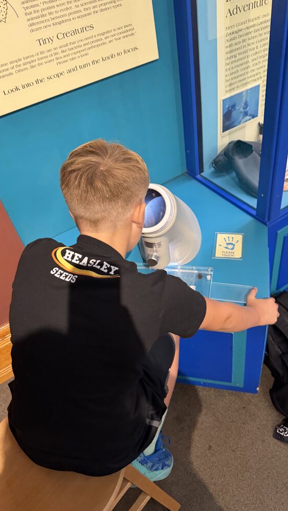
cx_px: 159
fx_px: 367
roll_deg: +9.5
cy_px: 248
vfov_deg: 69.8
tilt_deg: -43.2
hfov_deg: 42.8
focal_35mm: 27
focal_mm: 6.76
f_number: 1.78
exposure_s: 1/60
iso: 800
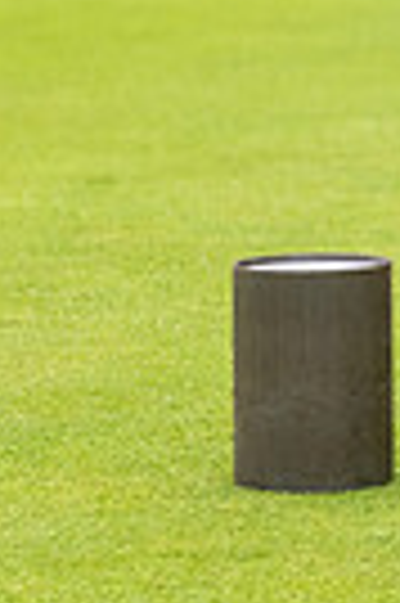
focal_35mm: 304
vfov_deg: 6.7
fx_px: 5079
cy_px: -137
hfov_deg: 4.4
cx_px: 1110
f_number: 4
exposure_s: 1/500
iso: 640
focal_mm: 70
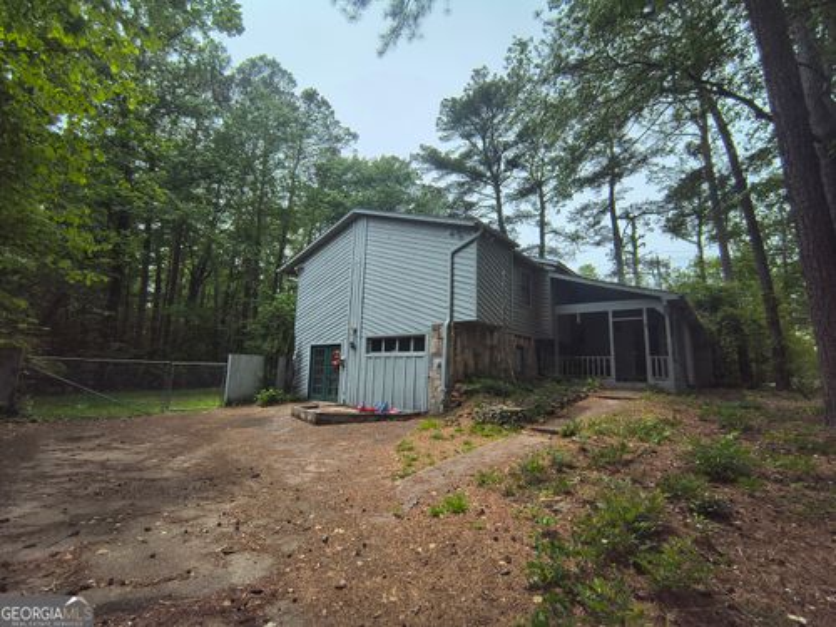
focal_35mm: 12
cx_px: 418
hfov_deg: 110.5
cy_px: 314
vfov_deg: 94.5
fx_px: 290
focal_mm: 2.13
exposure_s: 1/1042
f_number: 2.2
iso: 101
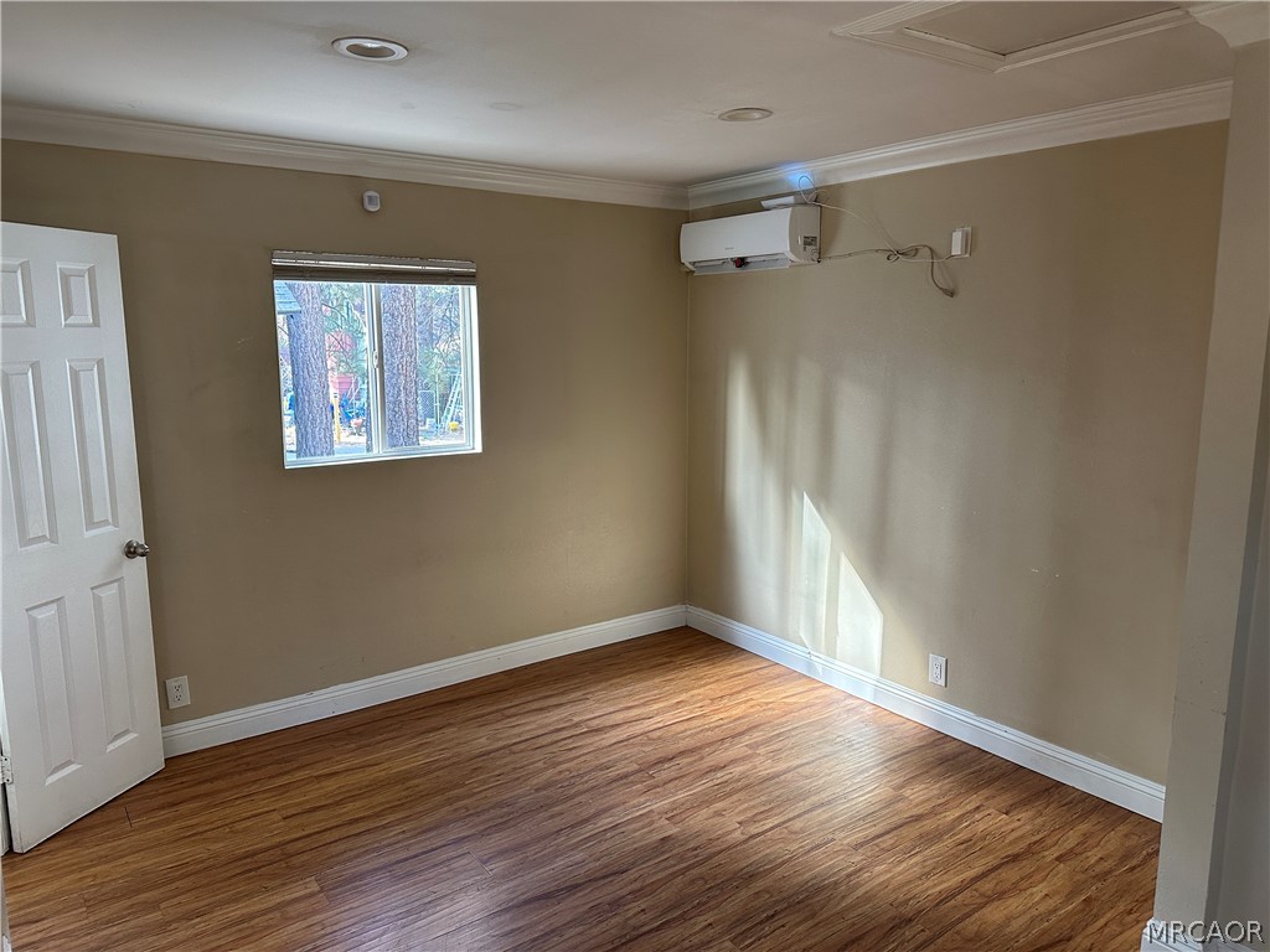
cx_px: 635
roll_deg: -0.2
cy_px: 476
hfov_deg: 71.6
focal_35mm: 24
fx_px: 881
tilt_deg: -8.6
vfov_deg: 56.8
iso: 250
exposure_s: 1/62
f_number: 1.78
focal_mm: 6.86
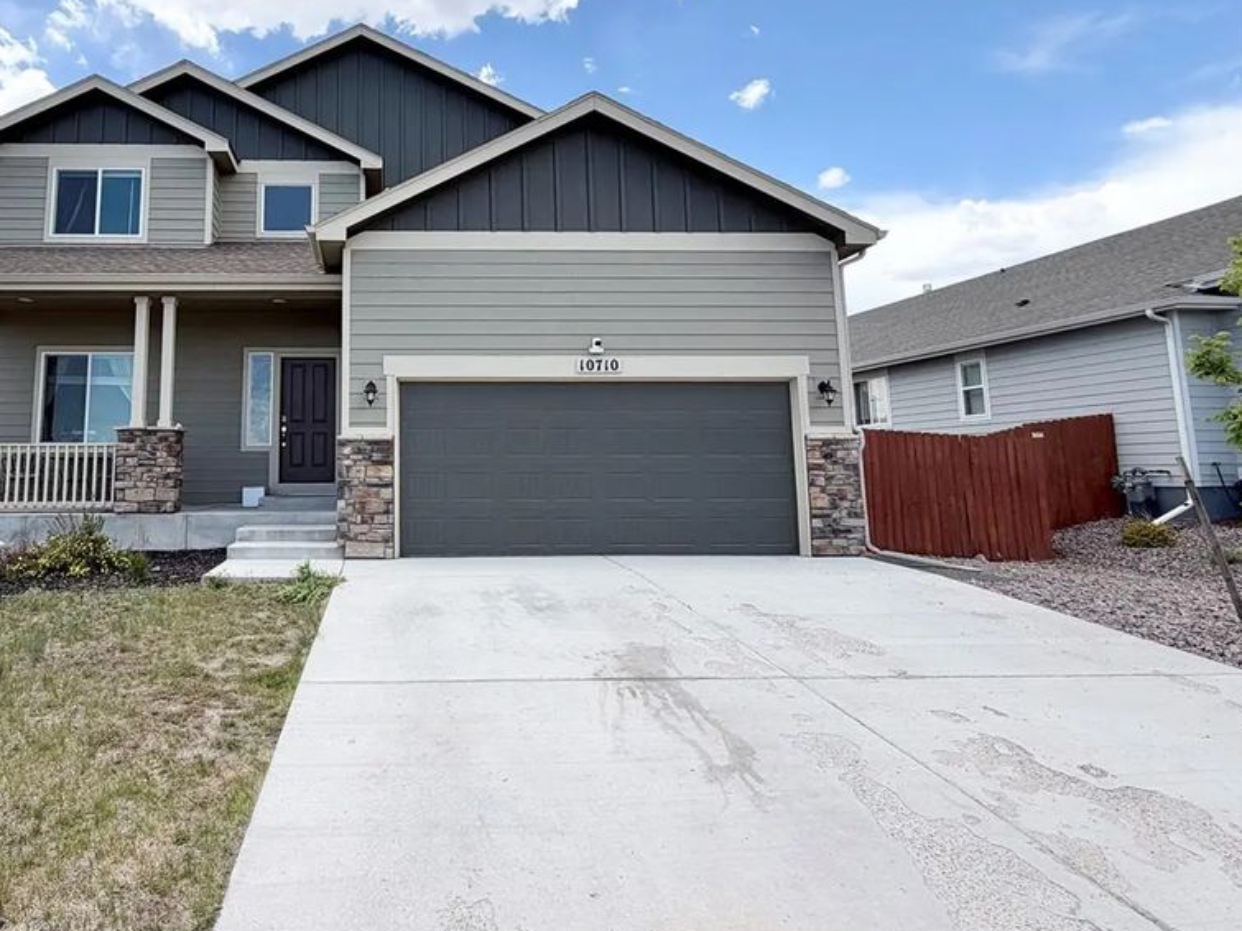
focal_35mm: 19
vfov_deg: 68.1
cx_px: 408
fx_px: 682
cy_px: 377
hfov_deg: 81.6
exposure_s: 1/770
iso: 25
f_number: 2.2
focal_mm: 2.22
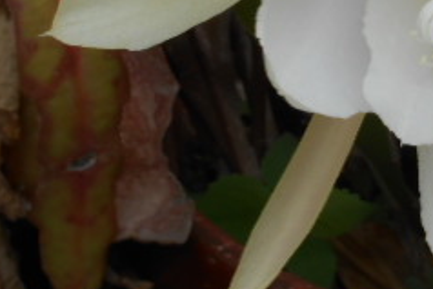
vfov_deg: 6.8
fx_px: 2419
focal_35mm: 201
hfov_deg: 10.1
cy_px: -105
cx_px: 489
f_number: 6
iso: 80
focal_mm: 12.8
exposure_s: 1/320
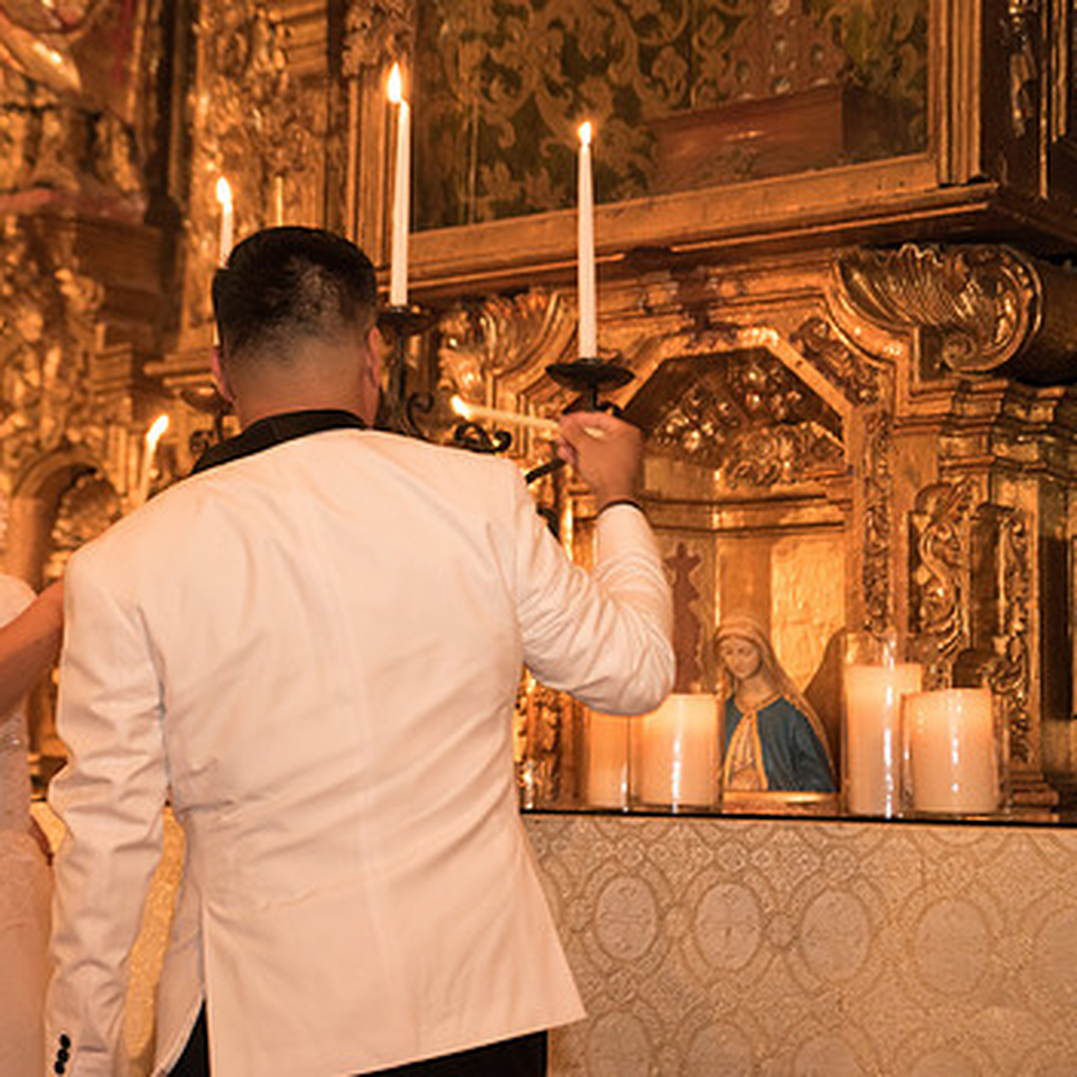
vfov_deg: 22.5
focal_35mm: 77
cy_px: 494
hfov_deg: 22.3
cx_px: 297
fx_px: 2710
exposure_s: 1/80
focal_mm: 55
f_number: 2.8
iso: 4000
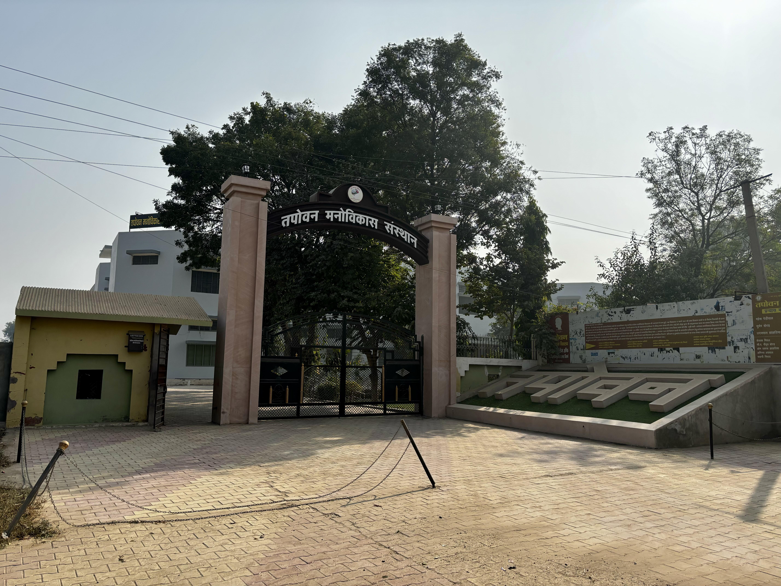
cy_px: 293
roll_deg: -1.3
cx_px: 390
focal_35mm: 26
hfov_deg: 67.3
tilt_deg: +7.1
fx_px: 587
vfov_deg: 53.1
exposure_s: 1/5348
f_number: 1.6
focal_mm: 5.96
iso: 50
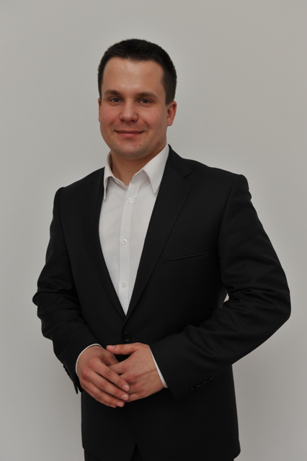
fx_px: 538
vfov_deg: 46.4
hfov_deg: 31.9
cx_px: 154
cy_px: 230
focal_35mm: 42
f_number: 5.6
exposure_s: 1/180
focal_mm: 42
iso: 500
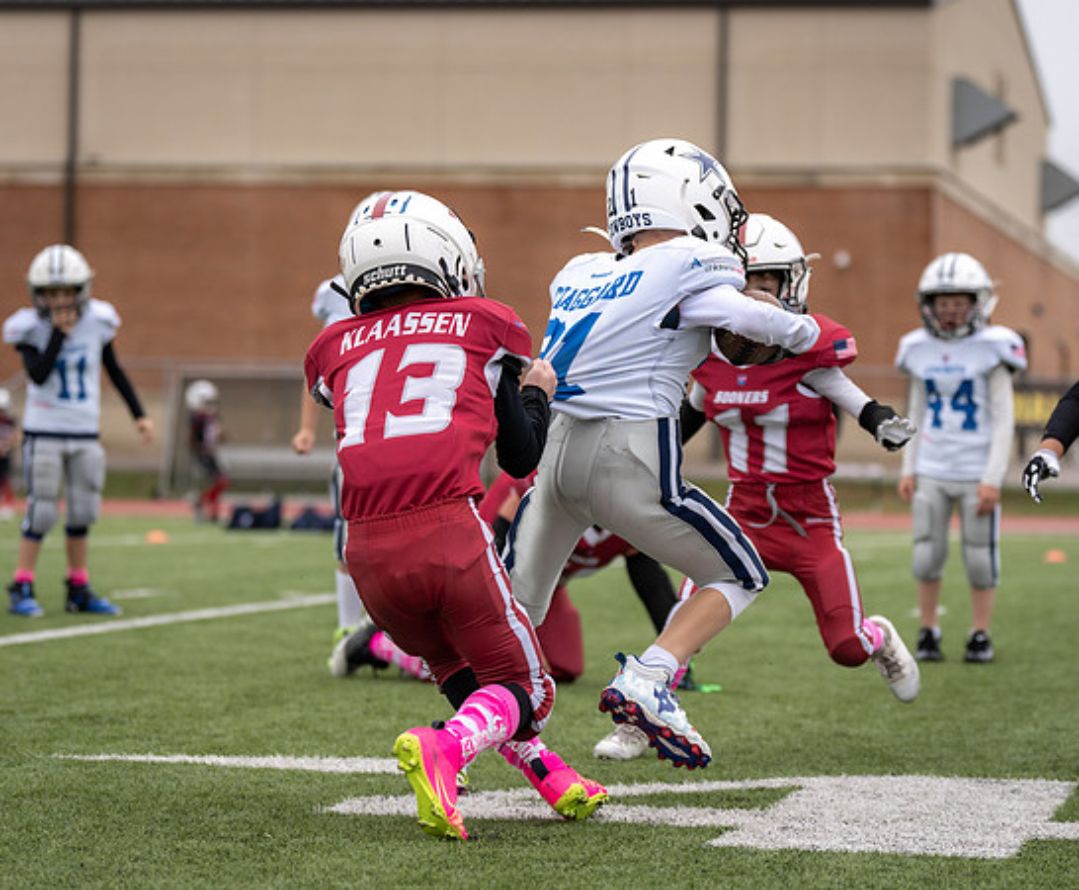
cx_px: 547
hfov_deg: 14.8
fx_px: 4143
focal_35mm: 128
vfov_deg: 12.3
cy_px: 437
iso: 200
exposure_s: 1/1250
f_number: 2.8
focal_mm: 91
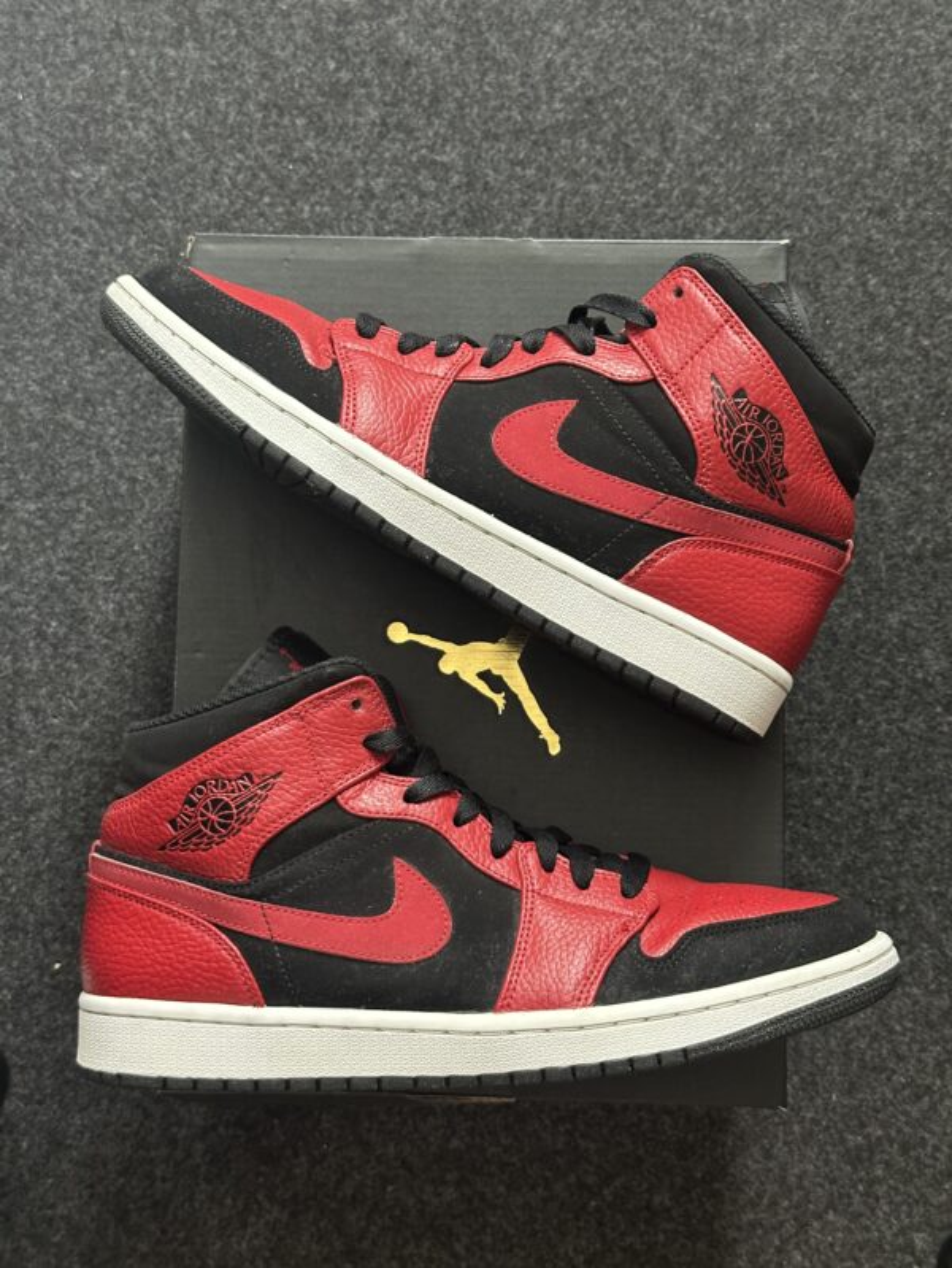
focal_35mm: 48
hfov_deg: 30.3
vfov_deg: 39.6
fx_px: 1759
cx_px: 476
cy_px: 634
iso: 400
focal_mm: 6.86
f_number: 1.78
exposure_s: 1/27
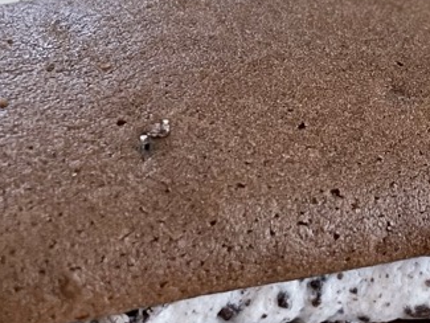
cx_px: 405
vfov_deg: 15.3
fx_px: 1193
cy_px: 57
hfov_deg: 20.0
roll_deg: -8.4
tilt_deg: -38.6
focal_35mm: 96
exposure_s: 1/78
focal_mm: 4.2
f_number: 1.6
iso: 125
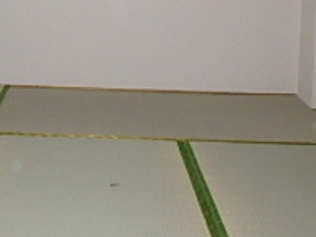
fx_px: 649
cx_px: 67
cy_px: -27
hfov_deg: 26.9
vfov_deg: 19.8
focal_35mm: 71
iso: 400
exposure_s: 1/30
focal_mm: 3.7
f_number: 3.5
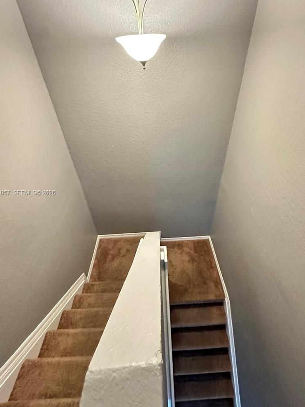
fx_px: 200
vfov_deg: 91.0
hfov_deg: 74.6
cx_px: 164
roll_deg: +1.1
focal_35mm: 17
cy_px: 193
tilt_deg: -39.6
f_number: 2.2
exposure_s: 1/40
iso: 1250
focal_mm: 2.22
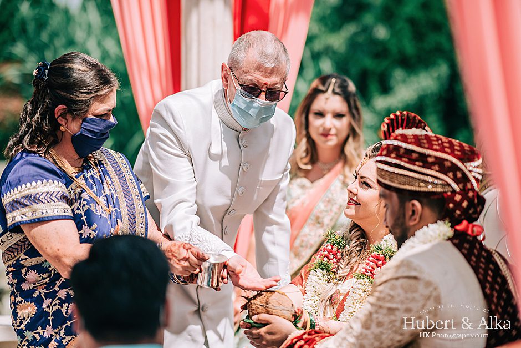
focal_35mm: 105
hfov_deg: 19.5
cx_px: 260
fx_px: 1520
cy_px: 174
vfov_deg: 13.0
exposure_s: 1/8000
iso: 200
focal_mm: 105
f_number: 2
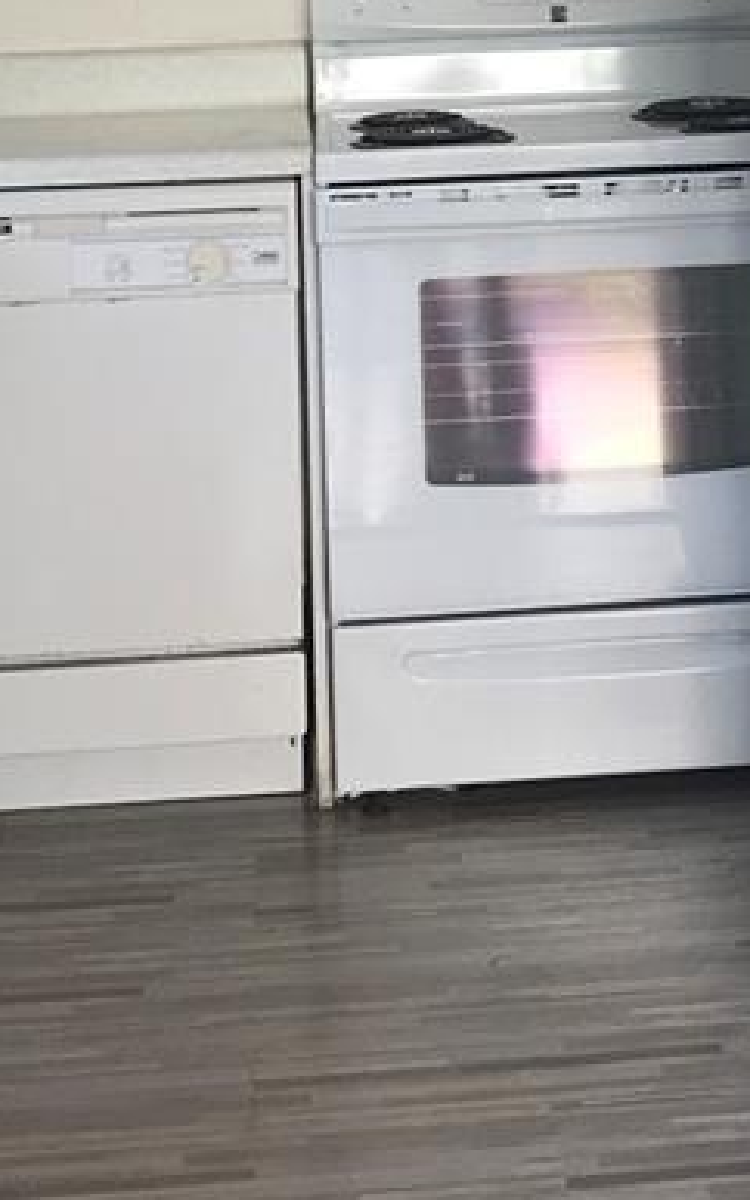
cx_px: 741
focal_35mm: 92
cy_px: 9
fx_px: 3008
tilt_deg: -3.7
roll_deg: +1.5
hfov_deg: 14.0
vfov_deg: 21.8
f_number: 1.8
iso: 25
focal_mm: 3.99
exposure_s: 1/60
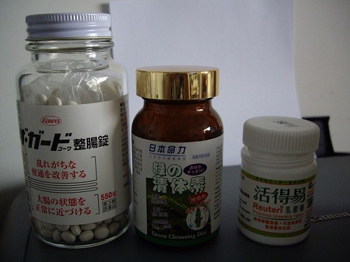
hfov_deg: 49.0
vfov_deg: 37.7
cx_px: 175
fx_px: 384
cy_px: 131
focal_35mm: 38
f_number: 2.8
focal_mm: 7.9
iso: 400
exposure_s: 1/80
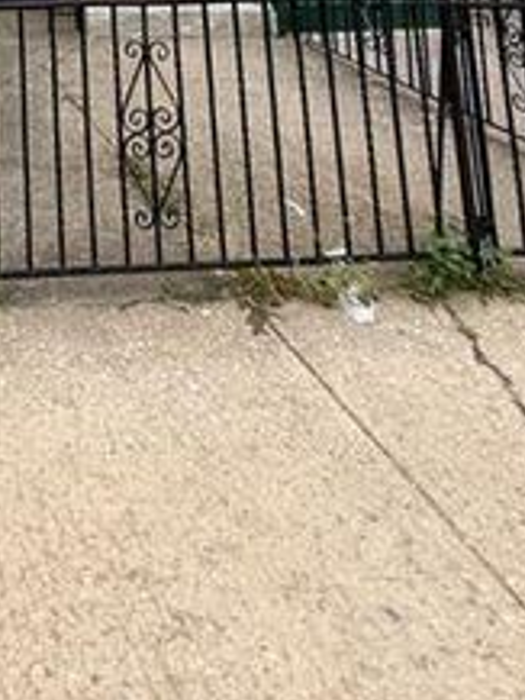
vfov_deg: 28.4
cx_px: -177
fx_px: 869
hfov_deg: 27.4
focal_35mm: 43
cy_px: -350
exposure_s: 1/607
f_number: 2.2
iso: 50
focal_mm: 2.22
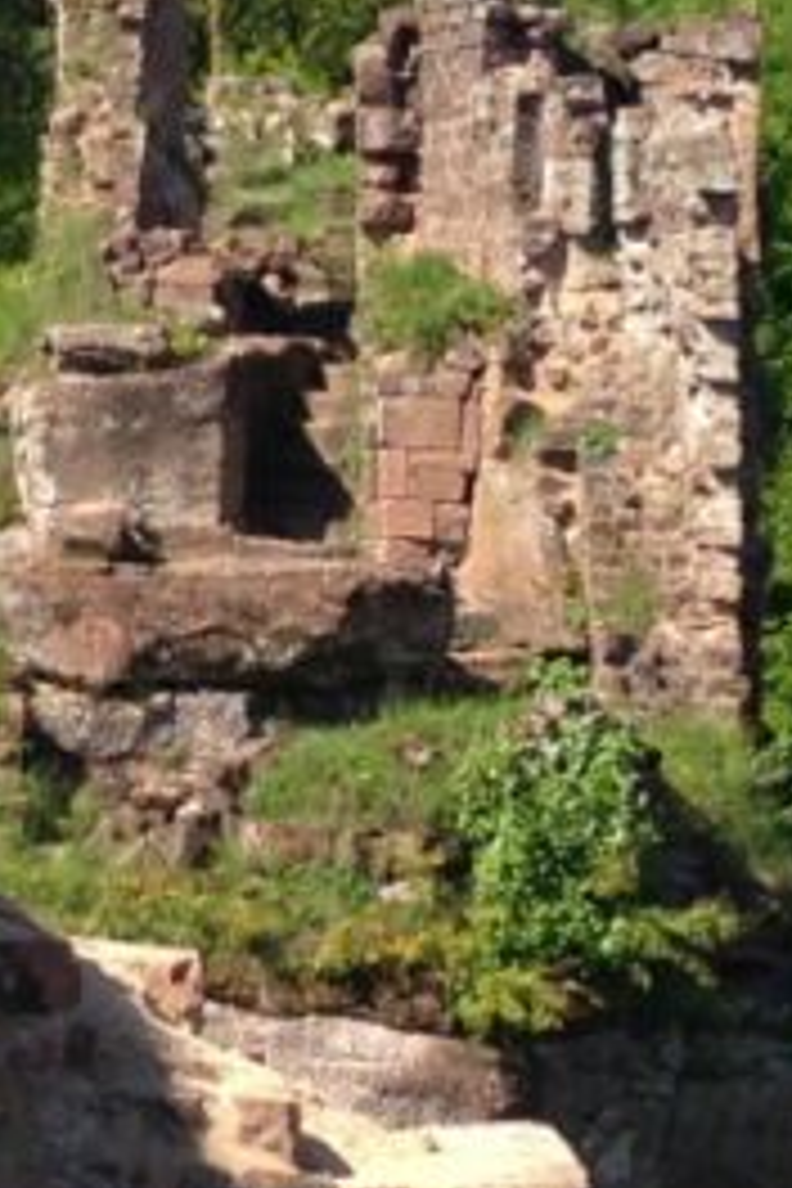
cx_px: 292
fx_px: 5379
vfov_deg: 12.6
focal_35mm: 163
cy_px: 277
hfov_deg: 8.4
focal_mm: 4.13
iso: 50
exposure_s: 1/950
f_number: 2.4
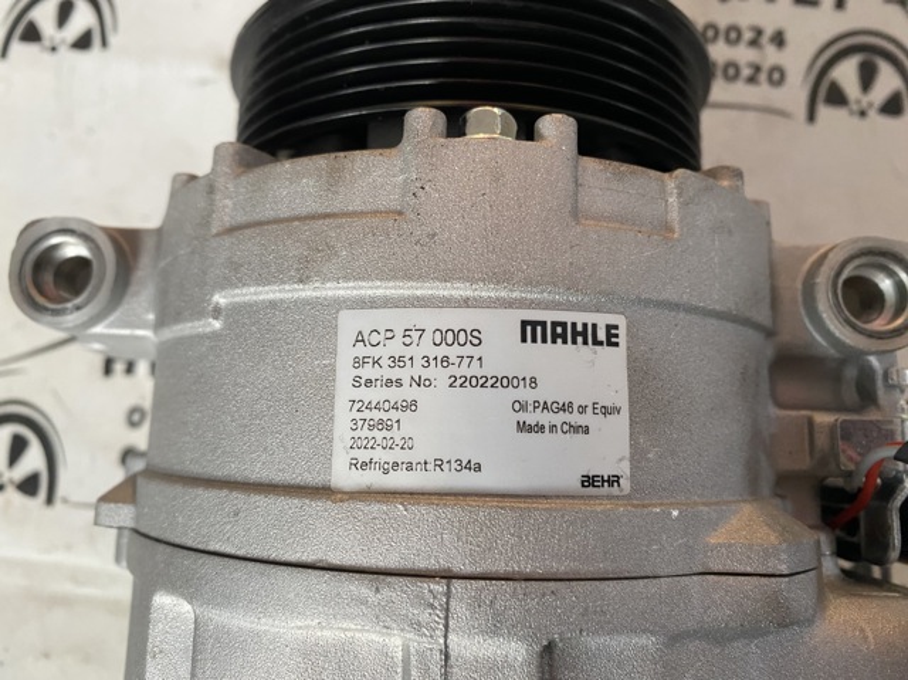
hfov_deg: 69.4
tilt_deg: -82.6
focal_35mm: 25
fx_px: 655
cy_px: 340
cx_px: 454
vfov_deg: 54.8
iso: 200
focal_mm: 4.25
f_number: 1.8
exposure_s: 1/60
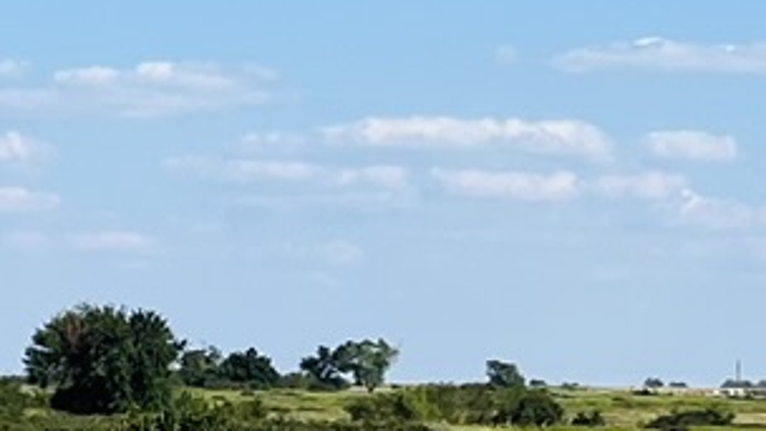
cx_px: 181
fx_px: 3879
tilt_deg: -1.3
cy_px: 388
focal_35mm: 191
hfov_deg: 11.2
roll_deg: -0.8
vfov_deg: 6.3
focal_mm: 5.7
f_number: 1.5
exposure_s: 1/5587
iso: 50
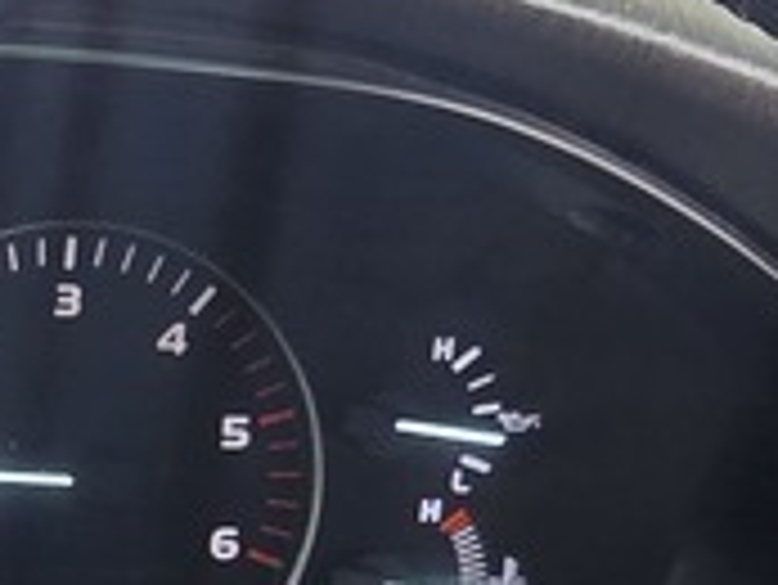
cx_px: -247
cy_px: 824
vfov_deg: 17.6
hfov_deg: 22.5
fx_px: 1732
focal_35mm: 77
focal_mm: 2.2
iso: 200
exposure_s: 1/50
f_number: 2.2
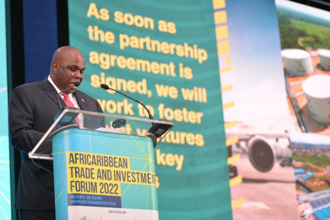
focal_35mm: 100
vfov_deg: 13.7
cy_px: 110
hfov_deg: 20.4
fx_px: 916
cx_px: 165
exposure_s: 1/200
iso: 640
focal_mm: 100
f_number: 4.5
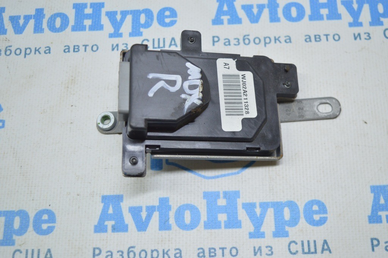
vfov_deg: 30.8
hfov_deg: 45.0
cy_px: 129
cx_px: 194
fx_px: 468
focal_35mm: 44
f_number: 4.2
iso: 400
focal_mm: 29
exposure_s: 1/60
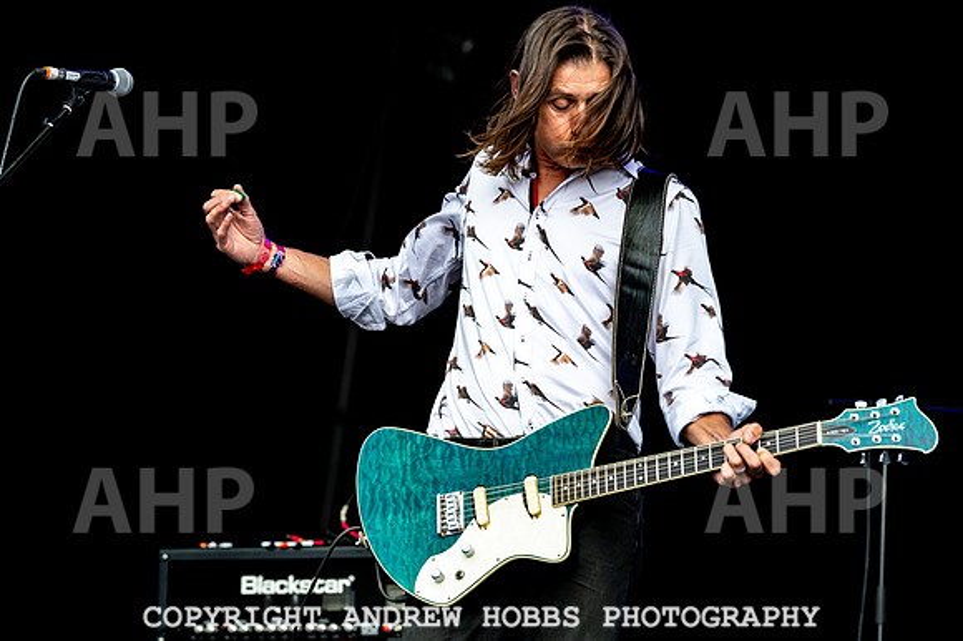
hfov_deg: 10.8
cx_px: 545
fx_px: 5105
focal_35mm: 191
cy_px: 357
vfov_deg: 7.2
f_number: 5
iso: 1250
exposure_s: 1/640
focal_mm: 165
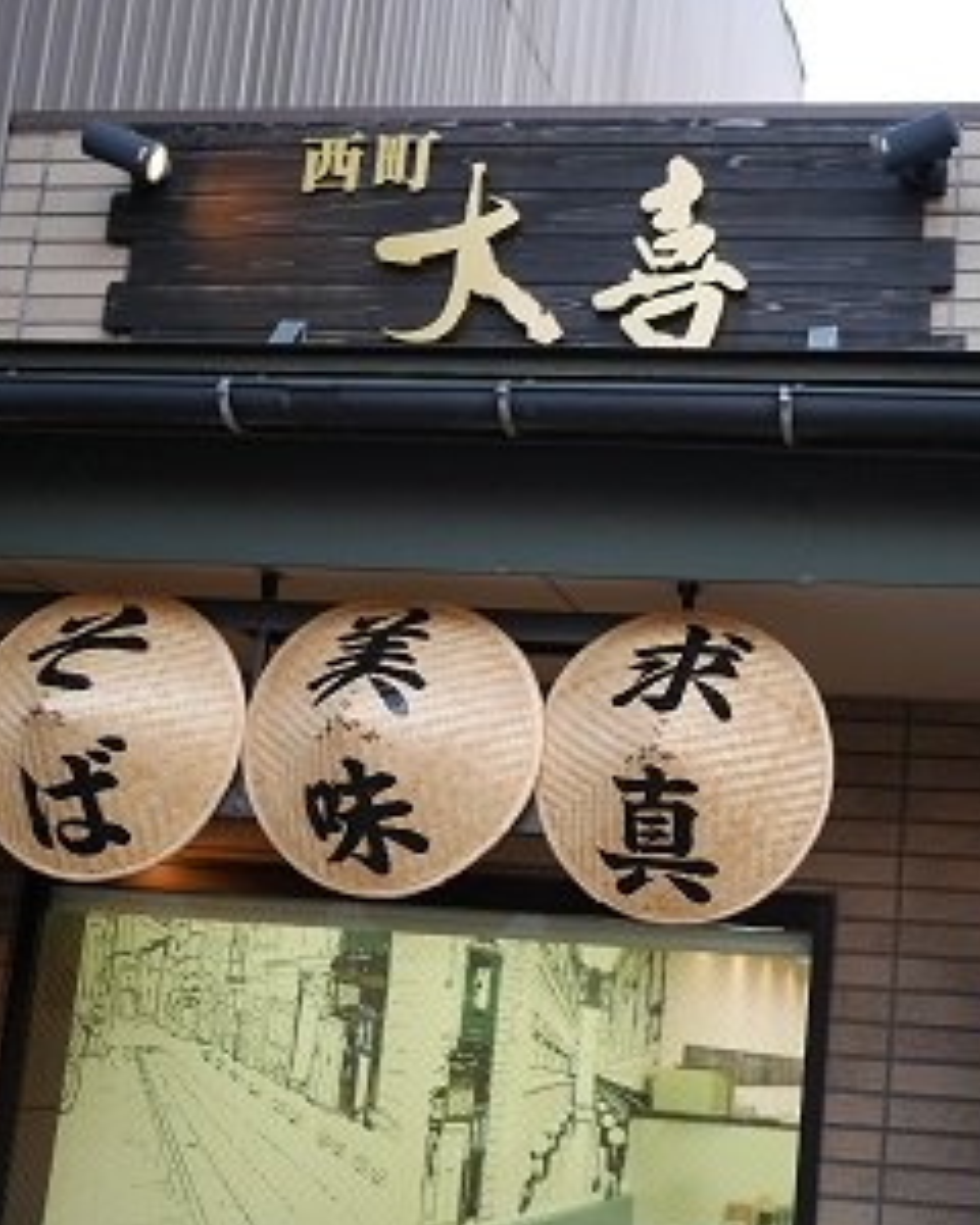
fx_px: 1885
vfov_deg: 36.0
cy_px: 678
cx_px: 792
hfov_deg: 28.5
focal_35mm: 52
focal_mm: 15
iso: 200
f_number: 1.7
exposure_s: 1/80
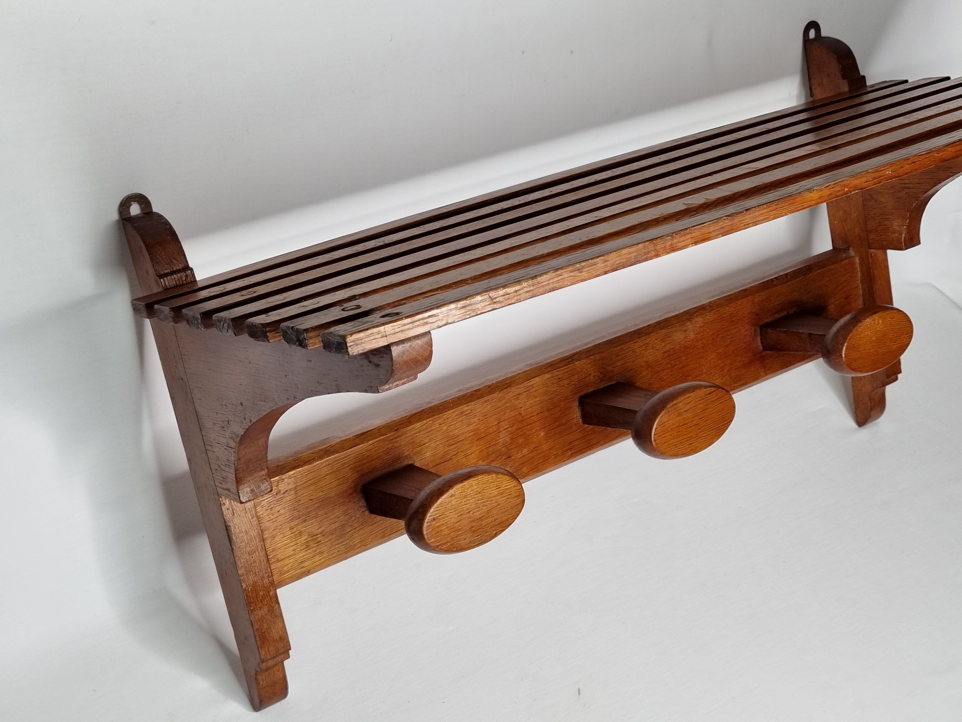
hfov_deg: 67.3
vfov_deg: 53.1
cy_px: 361
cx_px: 481
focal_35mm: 26
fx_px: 723
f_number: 1.8
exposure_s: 1/100
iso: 64
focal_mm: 5.4
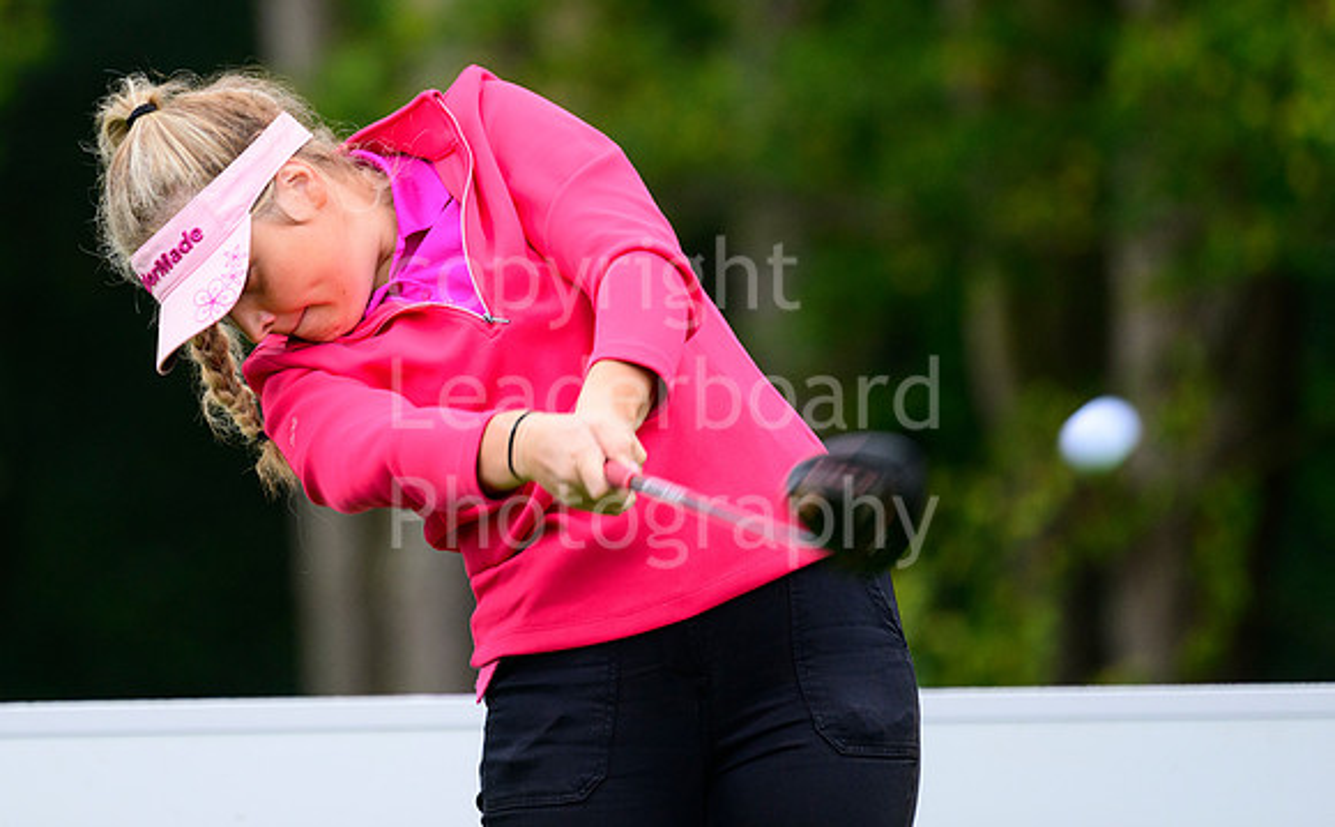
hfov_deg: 3.6
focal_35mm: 587
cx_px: 377
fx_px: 21284
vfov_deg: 2.2
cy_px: 188
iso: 1250
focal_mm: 400
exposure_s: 1/1000
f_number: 5.6
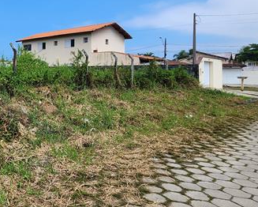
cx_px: 10
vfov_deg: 46.2
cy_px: 65
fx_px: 237
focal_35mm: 31
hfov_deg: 48.8
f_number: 2.2
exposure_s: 1/2094
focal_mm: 2.2
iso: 50
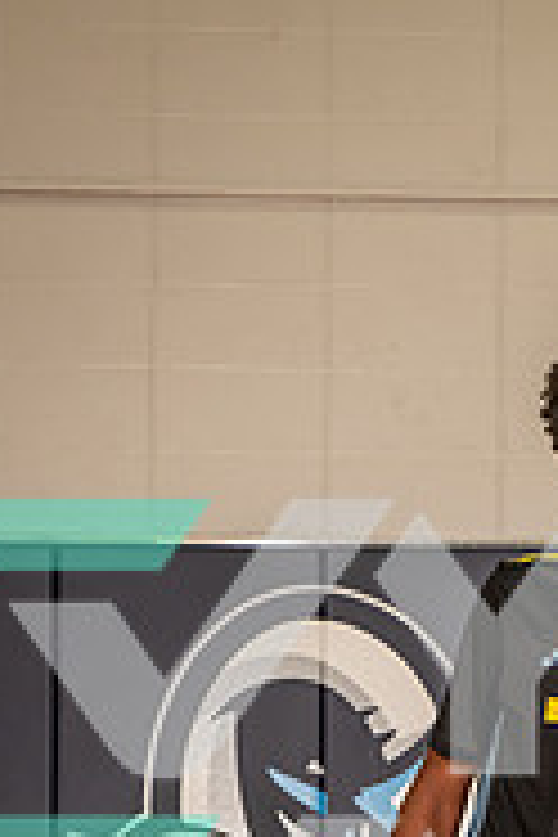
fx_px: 2813
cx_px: 612
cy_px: 958
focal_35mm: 121
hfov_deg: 11.2
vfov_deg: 16.3
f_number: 6.3
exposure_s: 1/320
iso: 800
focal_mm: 50
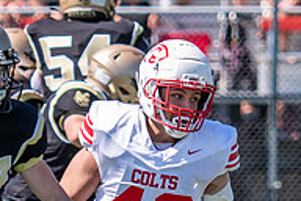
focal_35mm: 796
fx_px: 6655
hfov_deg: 2.6
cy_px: 248
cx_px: 127
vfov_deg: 1.7
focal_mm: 120
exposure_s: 1/2000
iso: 160
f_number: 2.8
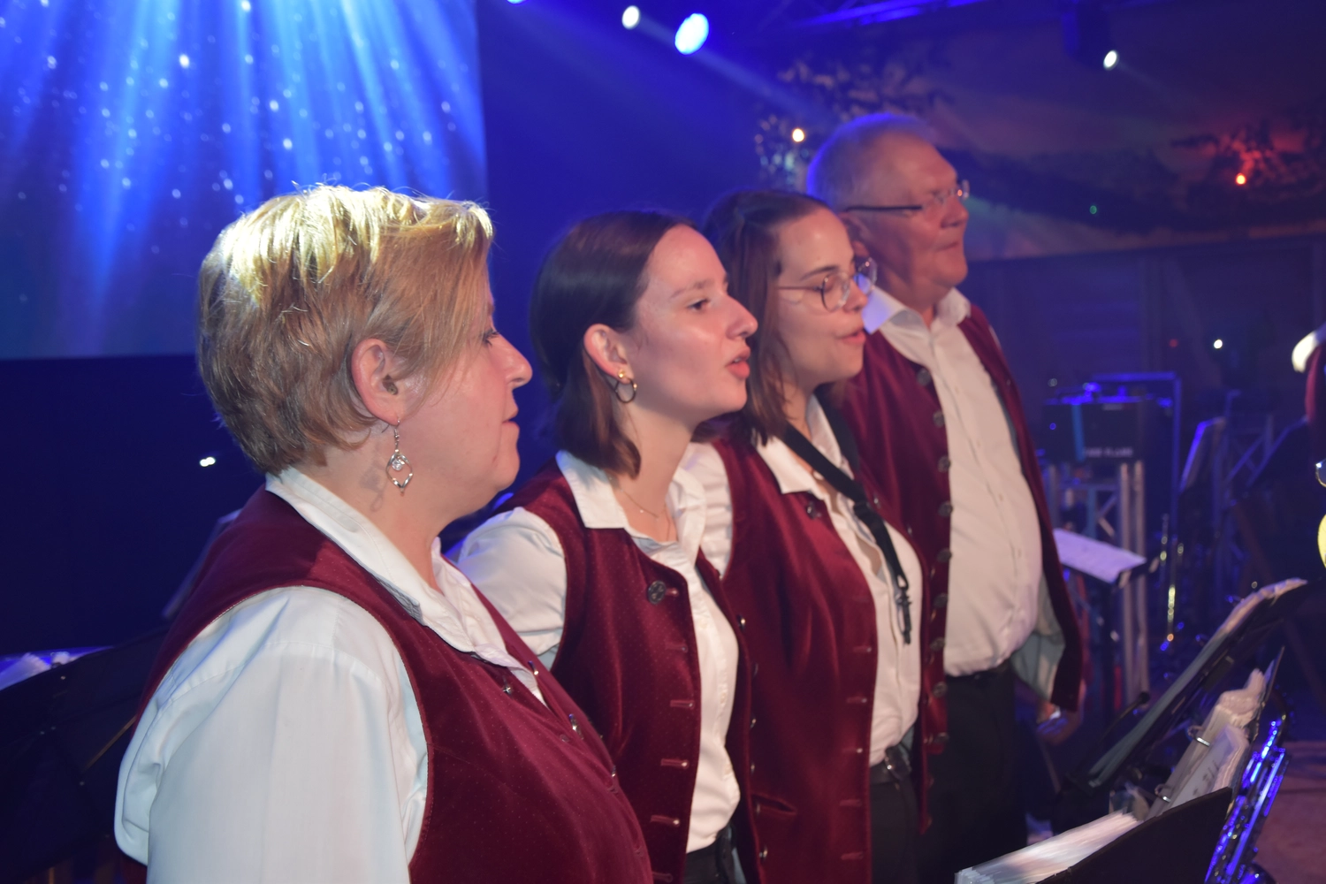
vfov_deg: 31.9
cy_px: 442
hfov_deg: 46.4
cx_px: 663
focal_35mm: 42
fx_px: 1547
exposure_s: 1/80
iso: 800
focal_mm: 28
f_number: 4.2
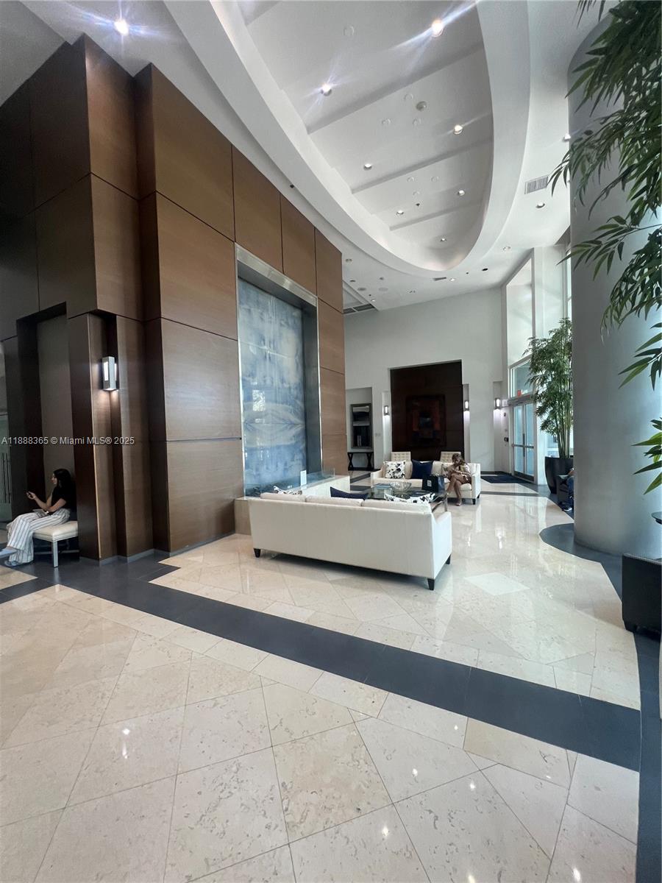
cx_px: 331
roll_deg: +0.6
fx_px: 331
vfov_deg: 106.2
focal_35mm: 13
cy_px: 442
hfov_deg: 89.9
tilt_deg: -0.8
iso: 160
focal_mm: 1.57
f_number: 1.8
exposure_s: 1/120
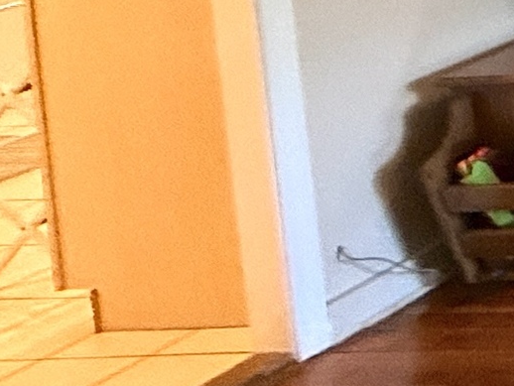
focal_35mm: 83
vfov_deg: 15.2
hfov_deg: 12.0
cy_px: -320
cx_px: 1488
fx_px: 1233
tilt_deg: -3.7
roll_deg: +2.7
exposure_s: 1/120
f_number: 2.2
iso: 500
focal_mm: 2.22
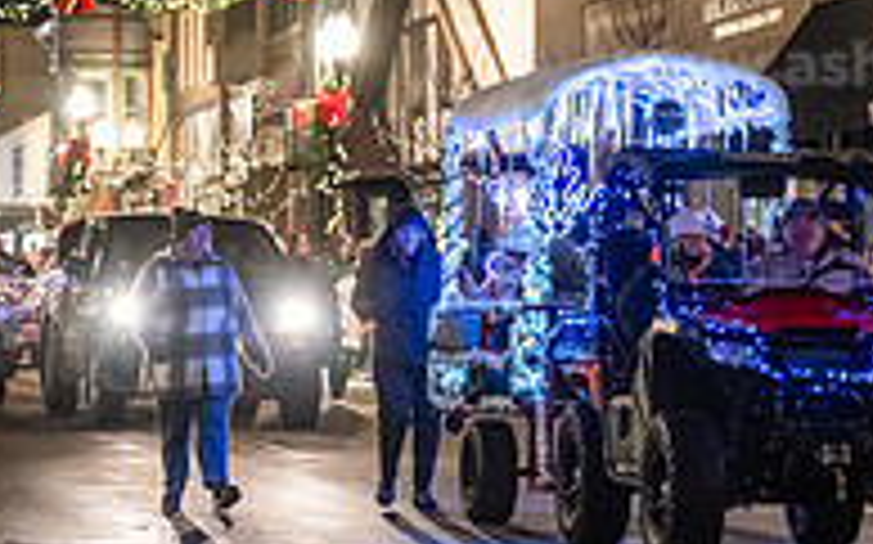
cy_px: 160
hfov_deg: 9.4
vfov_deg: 5.9
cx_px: 410
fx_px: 5303
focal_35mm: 223
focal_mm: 73
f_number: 2.8
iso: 5000
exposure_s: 1/200
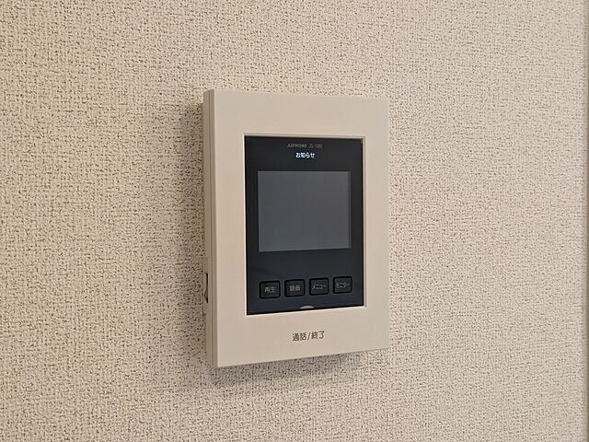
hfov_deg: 37.5
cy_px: 221
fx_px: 868
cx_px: 294
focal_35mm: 51
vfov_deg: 28.6
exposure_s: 1/100
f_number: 1.89
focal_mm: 5.43
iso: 178
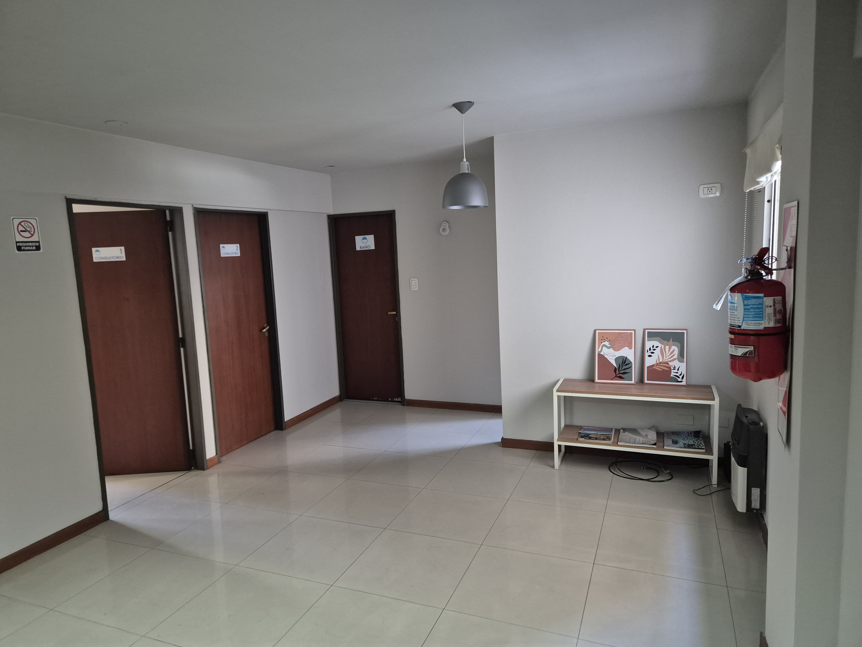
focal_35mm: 23
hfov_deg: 73.9
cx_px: 431
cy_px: 324
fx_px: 573
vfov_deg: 58.9
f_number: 1.8
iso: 1000
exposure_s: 1/60
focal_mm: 5.4
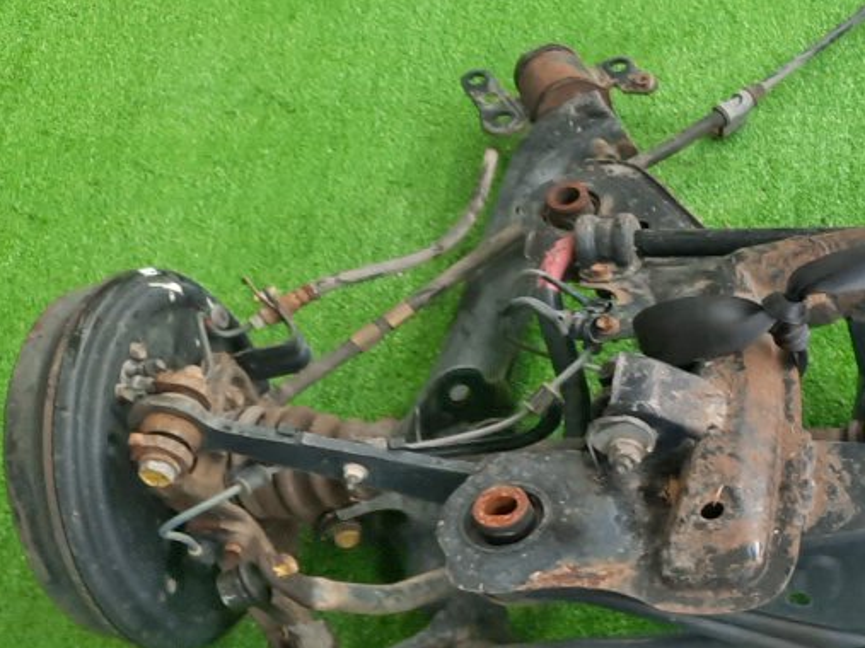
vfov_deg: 20.0
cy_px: 672
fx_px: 1774
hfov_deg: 23.4
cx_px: 1194
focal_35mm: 71
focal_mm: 4.6
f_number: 2
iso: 106
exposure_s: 1/50
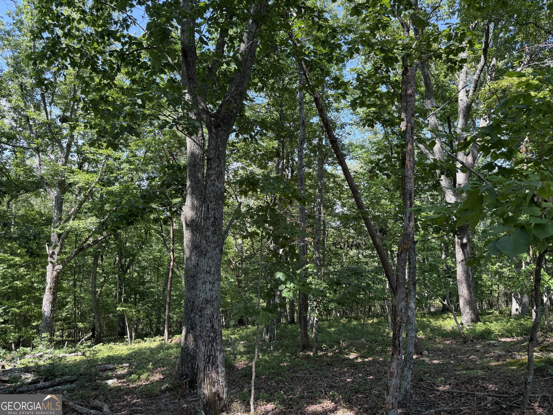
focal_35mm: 24
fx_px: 383
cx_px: 276
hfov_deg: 71.6
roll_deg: -1.3
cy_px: 208
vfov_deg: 56.8
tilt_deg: +2.7
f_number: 1.78
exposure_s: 1/356
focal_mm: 6.76
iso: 100
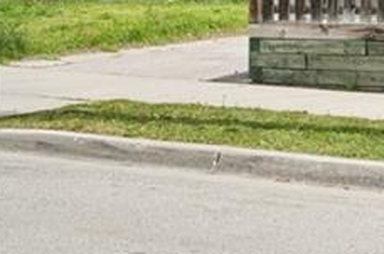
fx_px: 1054
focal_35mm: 99
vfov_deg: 12.3
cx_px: 856
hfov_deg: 15.0
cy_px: -238
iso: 800
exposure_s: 1/4000
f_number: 8
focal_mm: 22
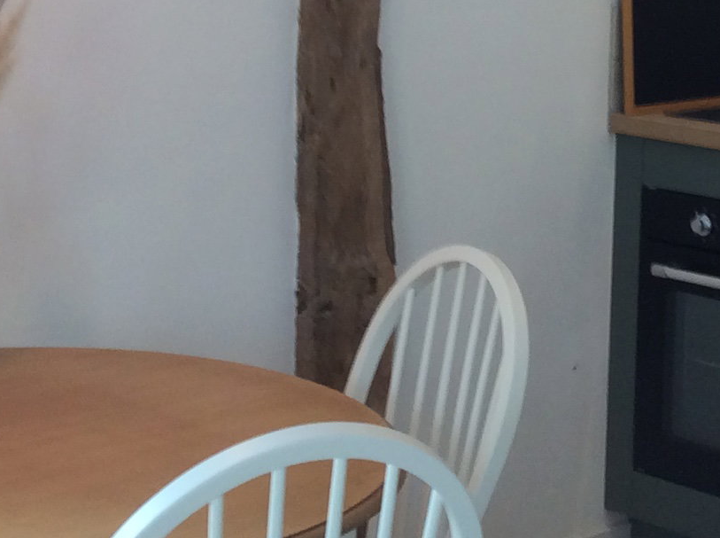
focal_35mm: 102
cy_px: -15
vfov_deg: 14.2
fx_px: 2118
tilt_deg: -7.5
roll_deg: -0.5
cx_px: 456
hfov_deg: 19.3
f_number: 2.4
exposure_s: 1/33
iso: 32
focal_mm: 3.3
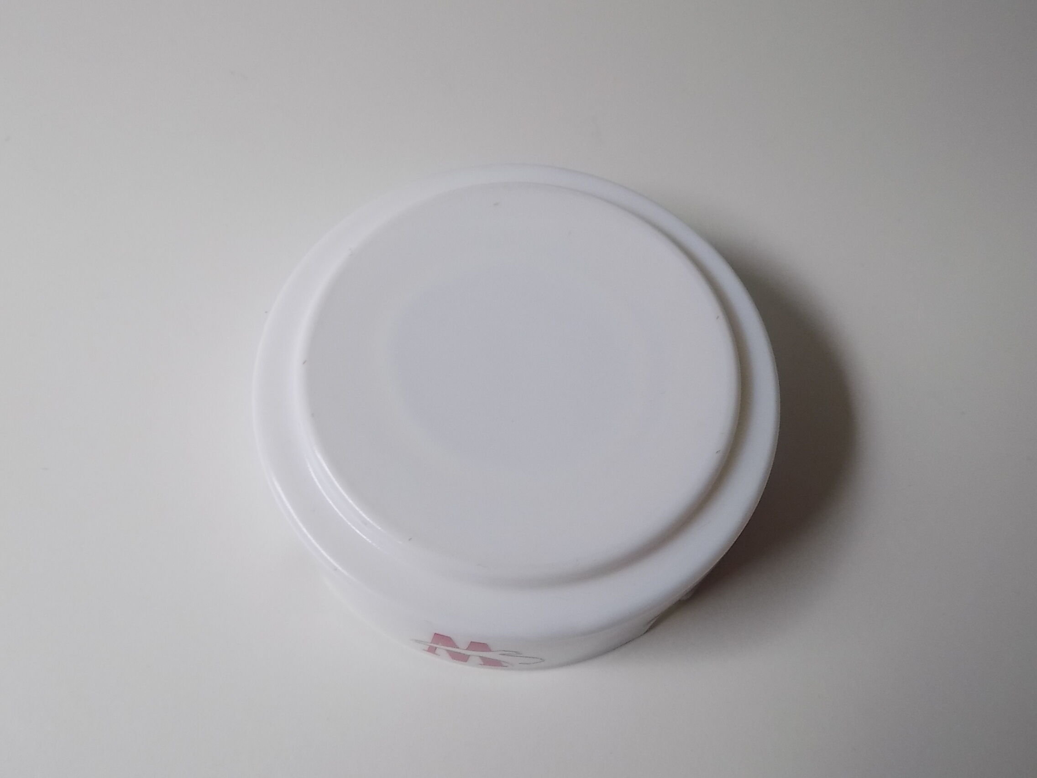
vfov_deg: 51.4
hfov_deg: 65.3
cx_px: 518
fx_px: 809
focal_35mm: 27
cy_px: 389
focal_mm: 4.8
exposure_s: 1/30
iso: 180
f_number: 3.2
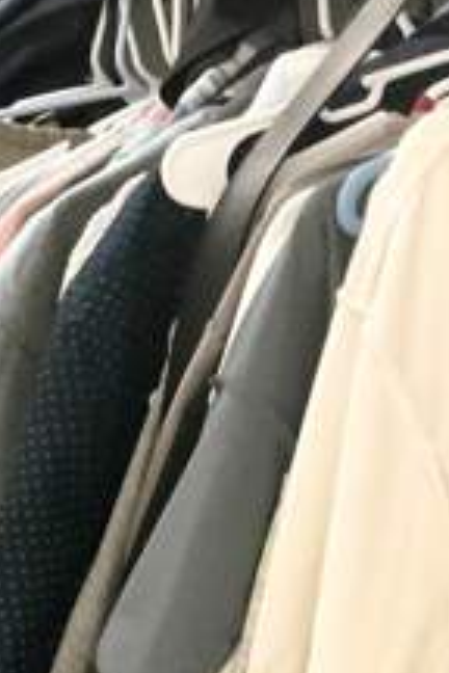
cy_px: 361
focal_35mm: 67
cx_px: -274
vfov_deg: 30.1
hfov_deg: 17.6
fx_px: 1253
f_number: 1.8
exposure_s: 1/30
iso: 500
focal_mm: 3
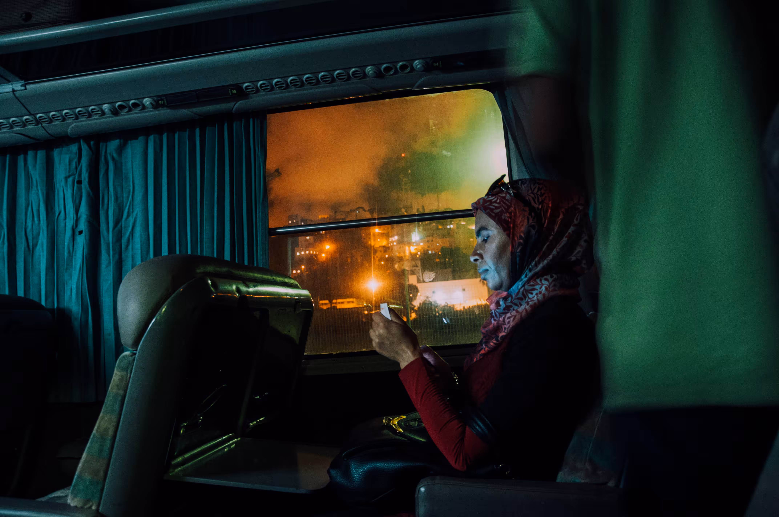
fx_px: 584
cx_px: 390
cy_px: 258
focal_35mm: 27
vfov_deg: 47.8
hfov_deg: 67.4
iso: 1600
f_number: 3.5
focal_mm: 18
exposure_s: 1/1.25
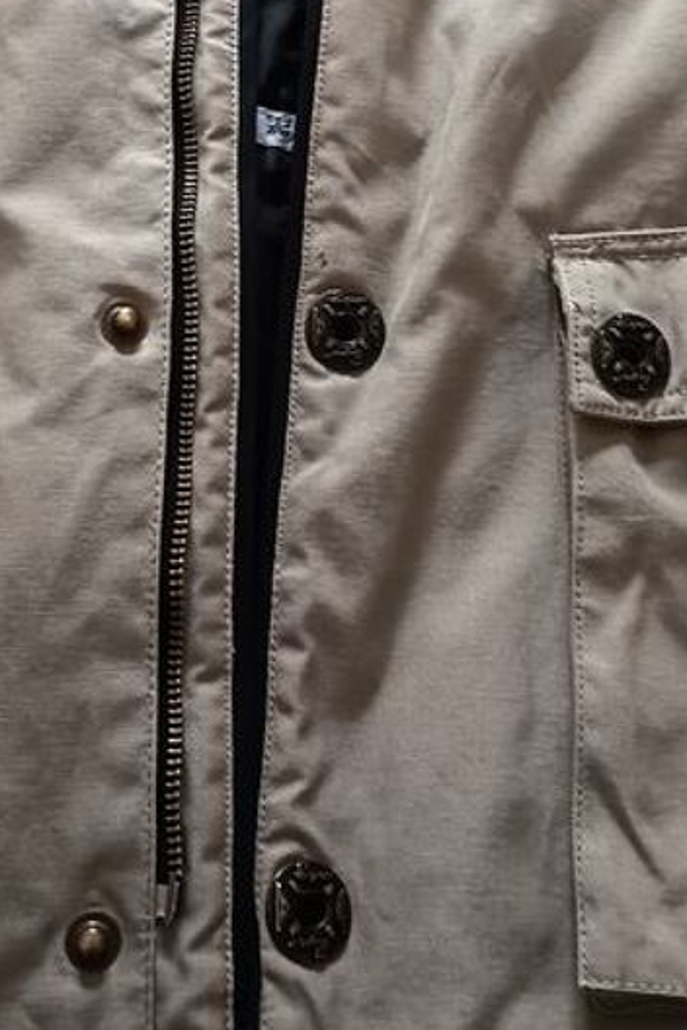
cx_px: 344
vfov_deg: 30.8
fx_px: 1803
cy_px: 151
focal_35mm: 63
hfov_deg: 21.6
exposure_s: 1/16.7
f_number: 1.7
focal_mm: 5.27
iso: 3080
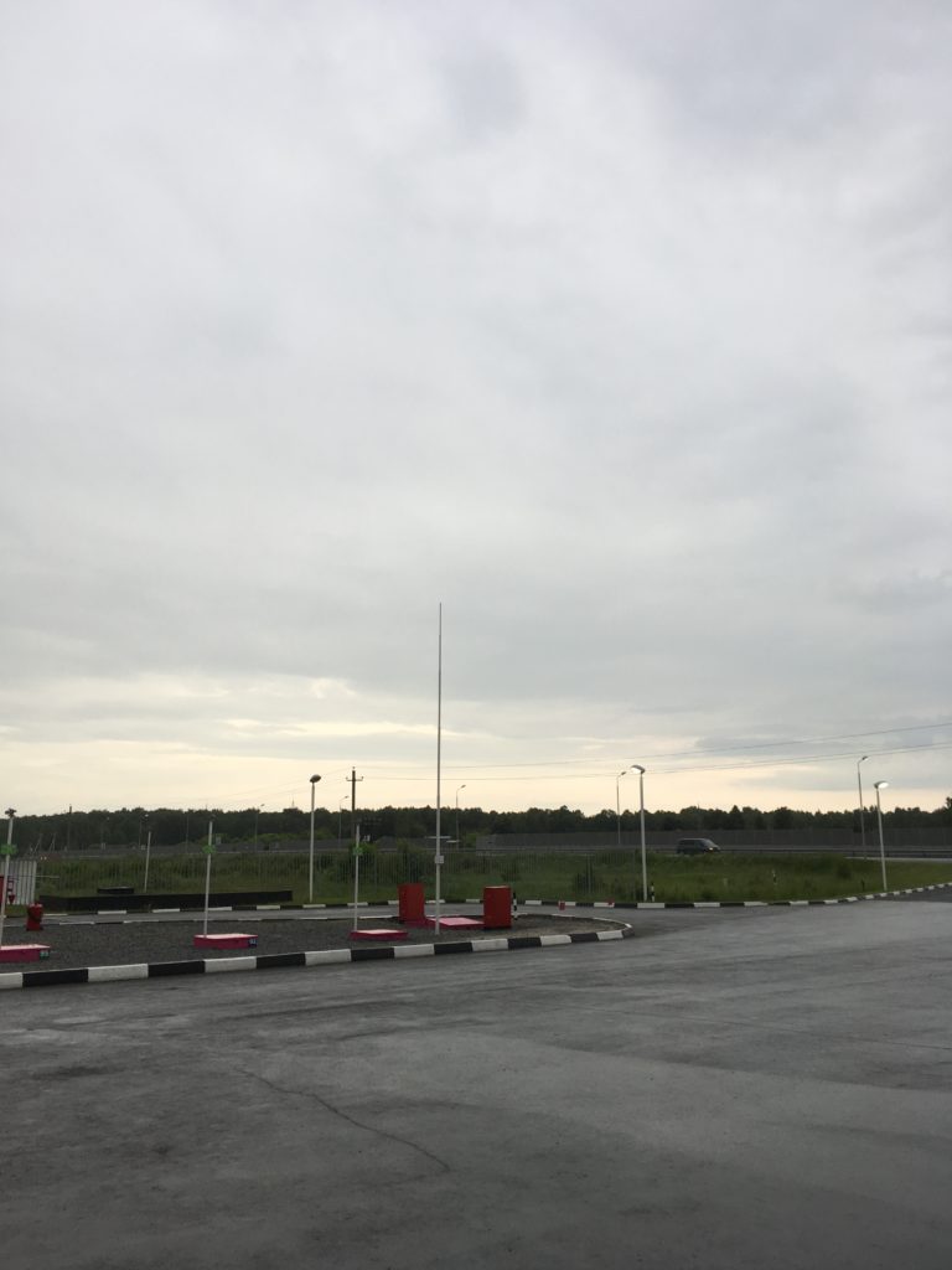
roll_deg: +0.0
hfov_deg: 48.2
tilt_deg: +10.7
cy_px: 635
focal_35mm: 29
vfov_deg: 61.7
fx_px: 1063
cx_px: 476
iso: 25
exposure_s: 1/100
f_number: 2.2
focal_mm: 4.15
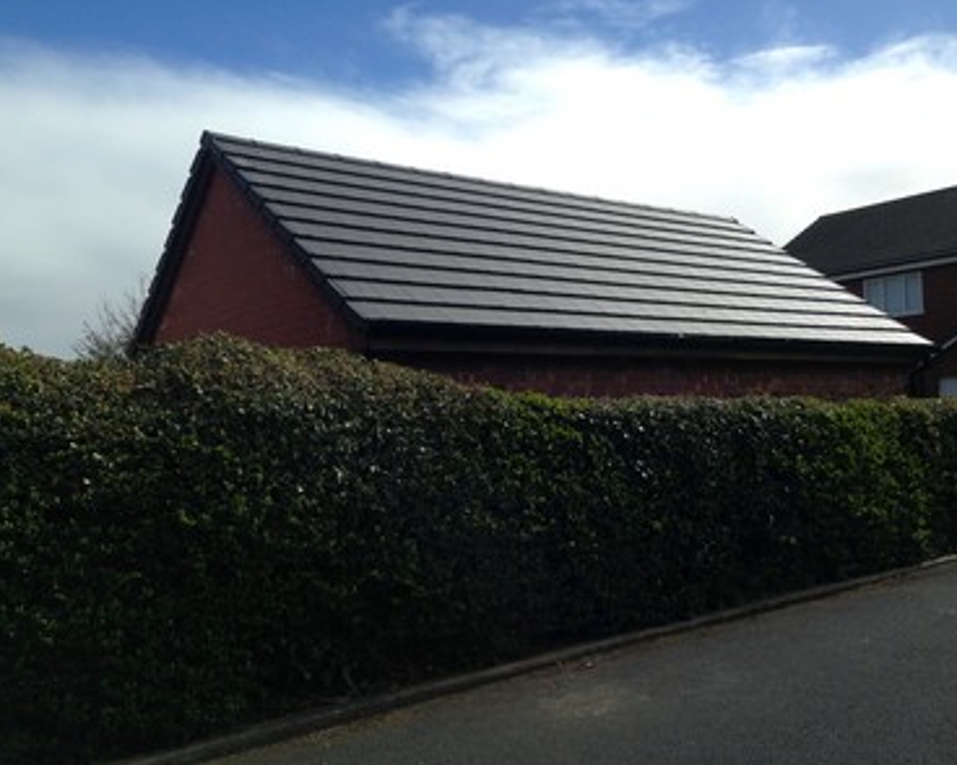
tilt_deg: +1.5
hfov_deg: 51.5
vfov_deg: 42.2
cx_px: 494
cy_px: 385
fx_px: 991
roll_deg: +0.1
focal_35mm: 35
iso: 50
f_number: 2.4
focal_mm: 4.12
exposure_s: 1/2463
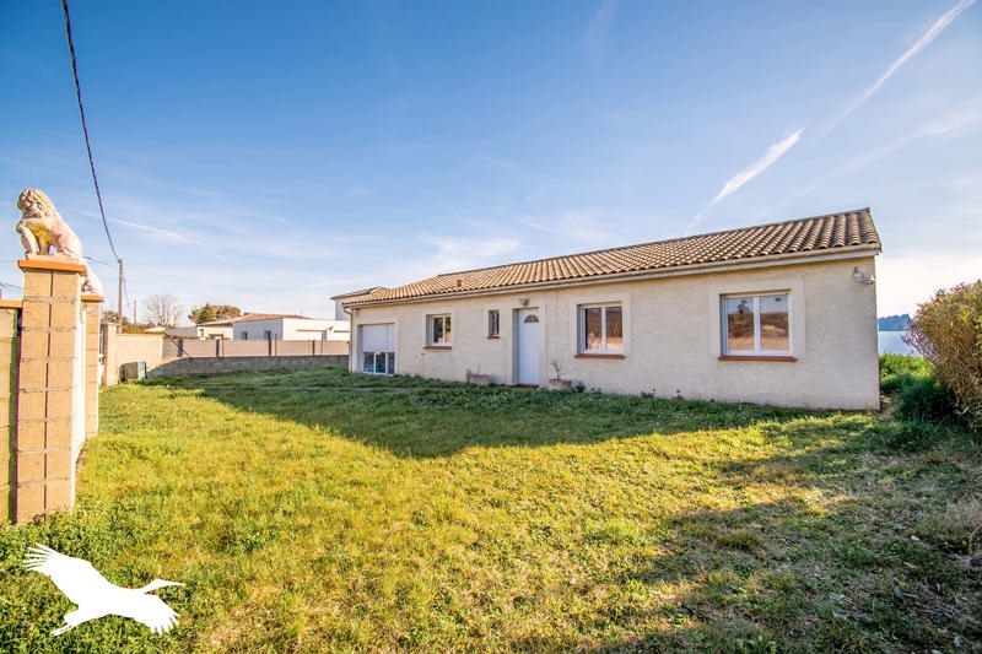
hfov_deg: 100.4
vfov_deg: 77.3
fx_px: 409
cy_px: 327
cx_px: 491
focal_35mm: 15
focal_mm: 10
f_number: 5.6
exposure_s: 1/640
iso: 160
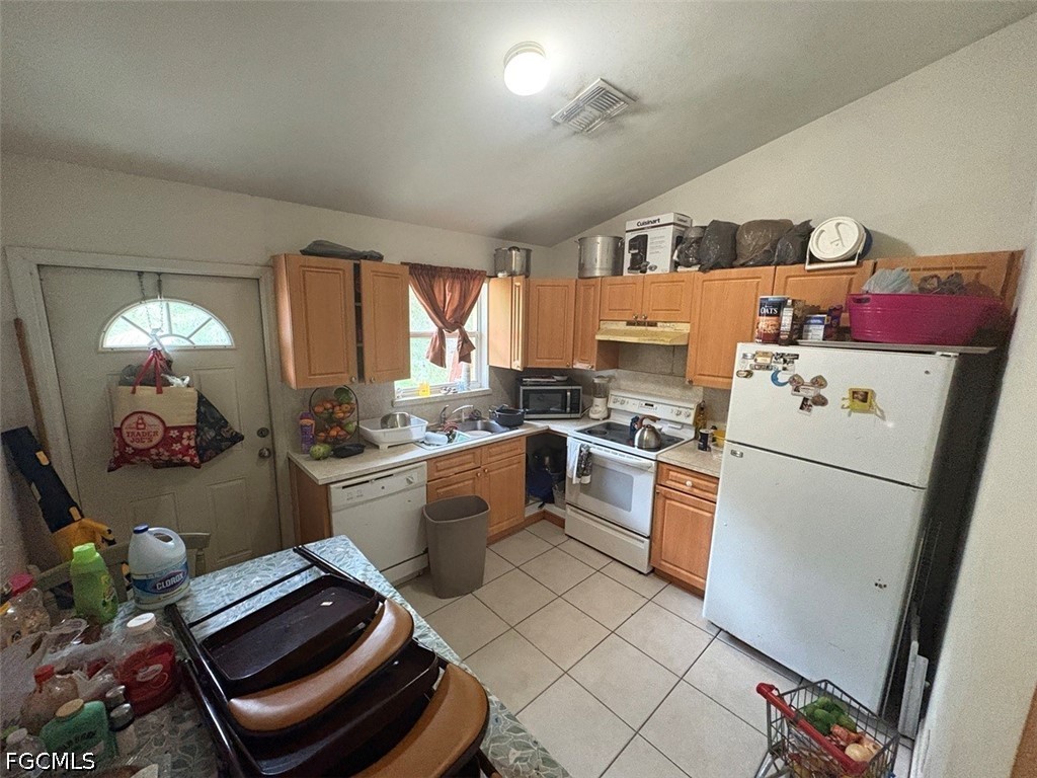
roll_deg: -1.0
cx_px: 518
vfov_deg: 85.7
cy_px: 389
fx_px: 419
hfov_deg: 102.1
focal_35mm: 14
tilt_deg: -9.7
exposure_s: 1/56
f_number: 2.2
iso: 800
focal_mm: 2.22
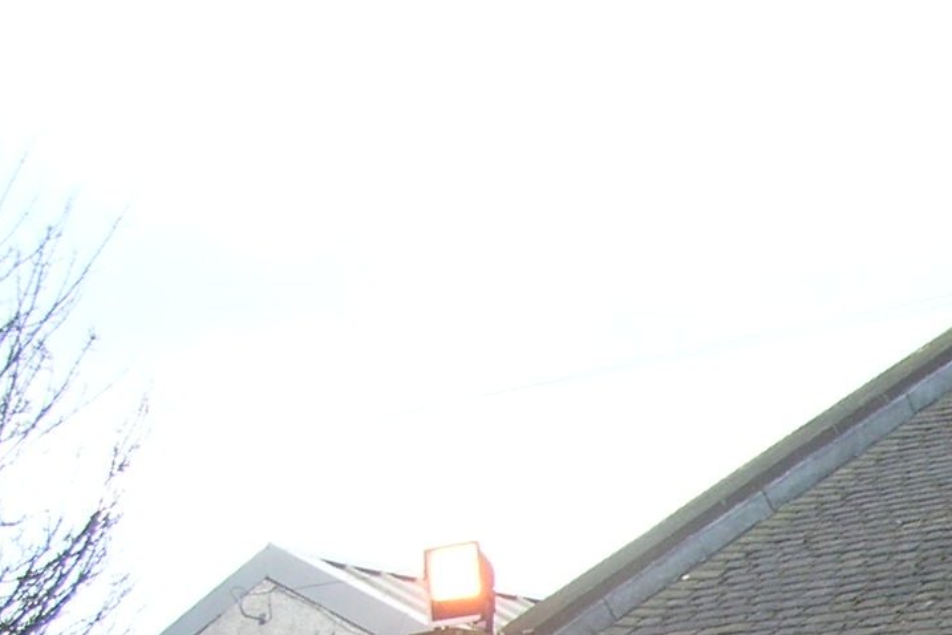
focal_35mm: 116
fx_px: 3067
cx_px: 1430
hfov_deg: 16.1
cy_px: 1061
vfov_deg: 11.2
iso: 50
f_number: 2.8
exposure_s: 1/68.6
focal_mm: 5.8
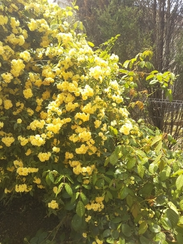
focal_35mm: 30
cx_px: 92
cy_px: 122
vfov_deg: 60.0
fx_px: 211
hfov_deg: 46.8
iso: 40
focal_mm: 4
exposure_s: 1/194
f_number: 2.2
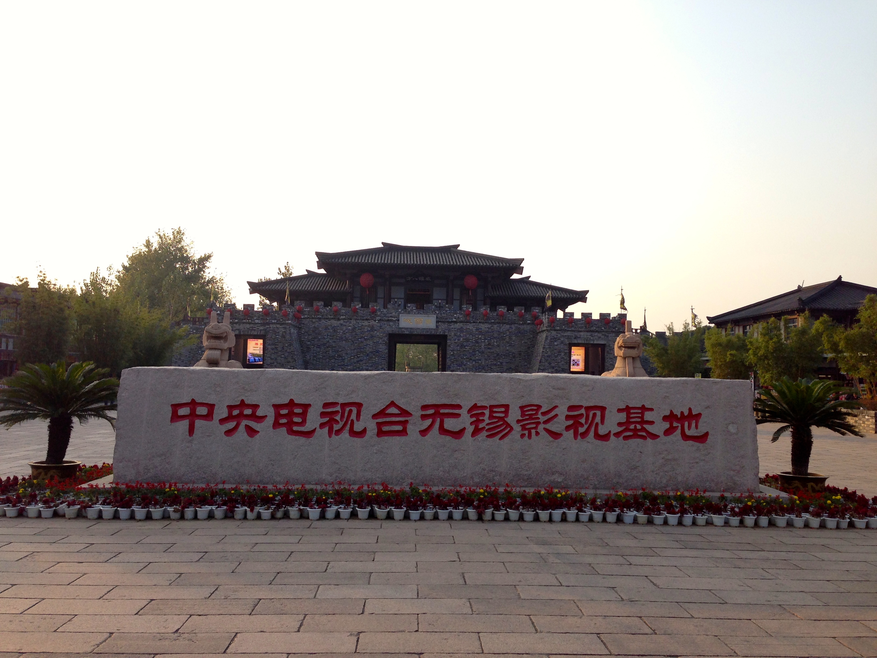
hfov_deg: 55.4
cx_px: 438
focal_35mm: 33
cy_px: 329
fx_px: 836
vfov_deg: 42.9
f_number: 2.4
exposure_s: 1/493
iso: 50
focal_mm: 4.12
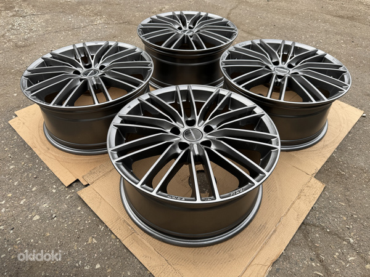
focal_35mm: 24
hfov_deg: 71.6
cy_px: 138
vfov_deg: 56.8
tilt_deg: -46.3
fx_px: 257
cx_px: 185
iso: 64
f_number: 1.78
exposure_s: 1/208
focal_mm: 6.76
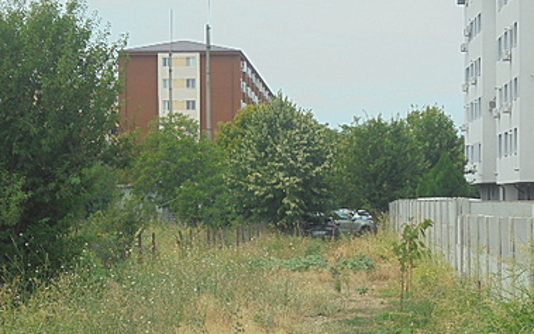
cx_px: 279
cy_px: 209
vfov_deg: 11.3
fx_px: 1688
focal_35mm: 116
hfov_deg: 18.0
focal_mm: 14.9
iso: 100
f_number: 6.7
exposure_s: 1/320
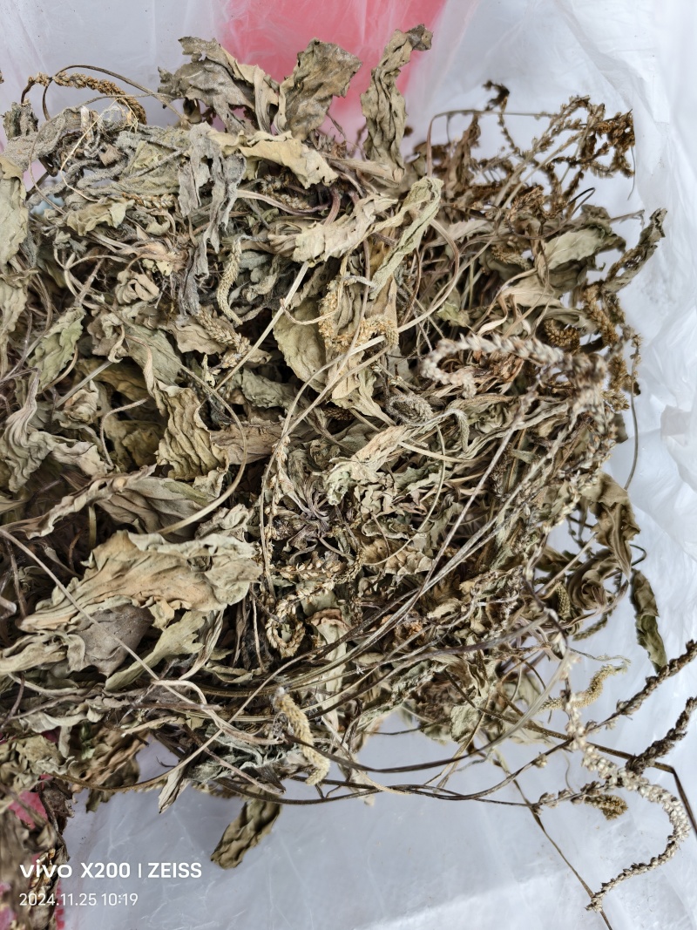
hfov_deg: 58.9
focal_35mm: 23
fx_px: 618
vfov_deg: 73.9
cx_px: 348
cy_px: 465
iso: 72
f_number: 1.57
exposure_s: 1/107
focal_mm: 5.6
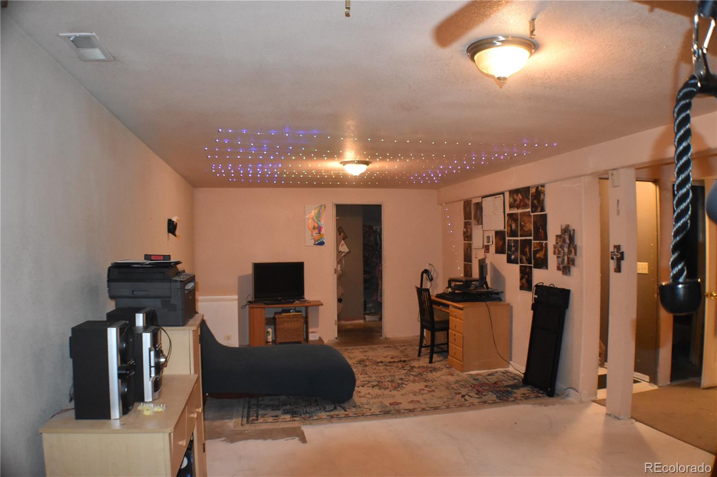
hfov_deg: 57.2
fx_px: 657
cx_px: 358
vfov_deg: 40.0
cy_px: 238
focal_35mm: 33
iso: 3200
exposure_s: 1/60
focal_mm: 22
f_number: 3.8
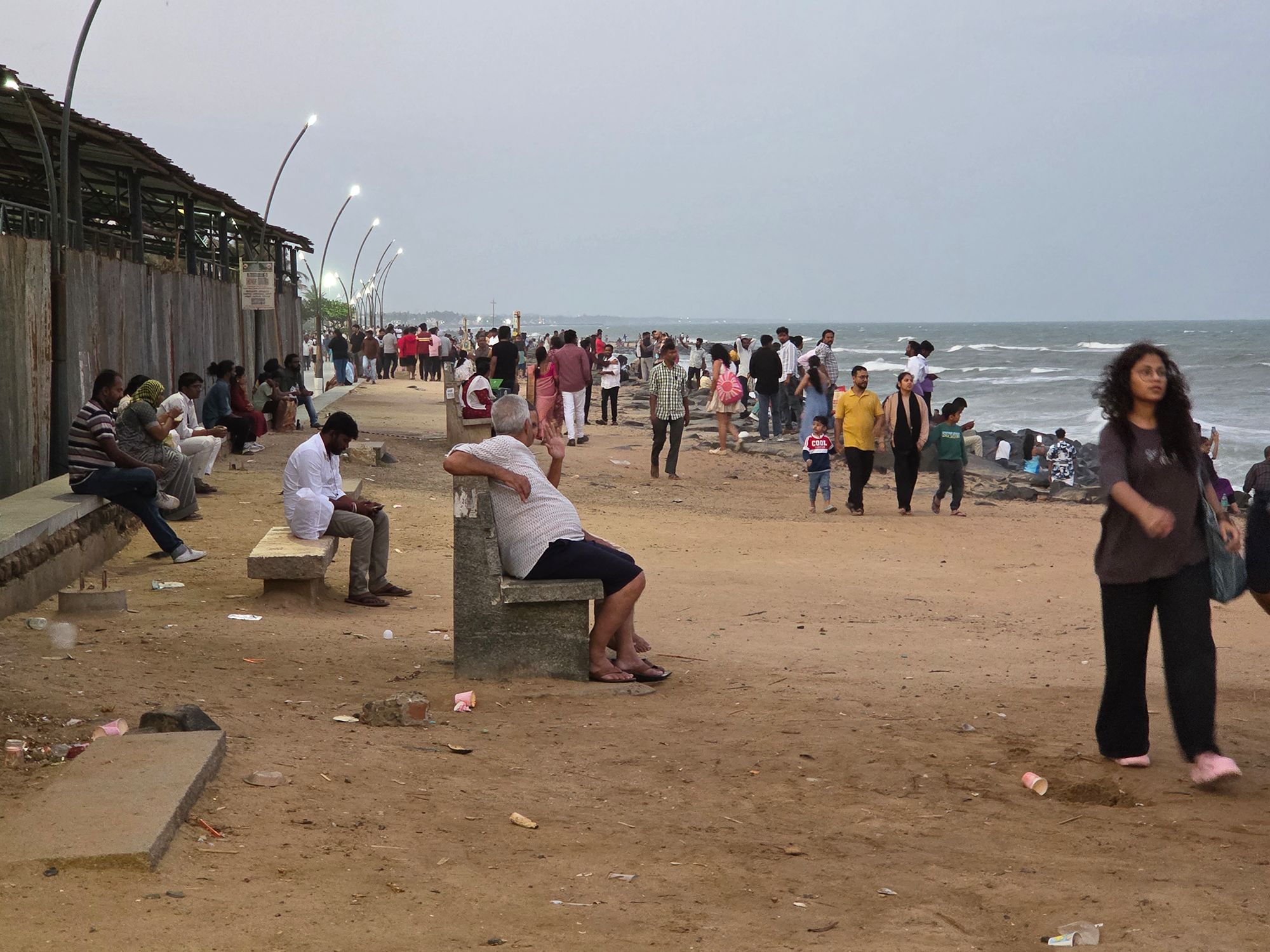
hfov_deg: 28.2
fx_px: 2531
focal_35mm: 69
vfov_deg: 21.3
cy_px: 476
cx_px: 635
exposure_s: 1/33.3
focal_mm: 7
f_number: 2.4
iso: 500
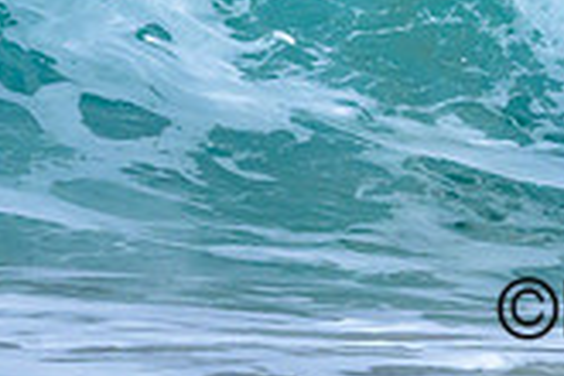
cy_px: -486
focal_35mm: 3846
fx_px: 60249
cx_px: 662
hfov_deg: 0.5
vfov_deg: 0.4
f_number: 6.3
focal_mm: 800
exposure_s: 1/2000
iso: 640
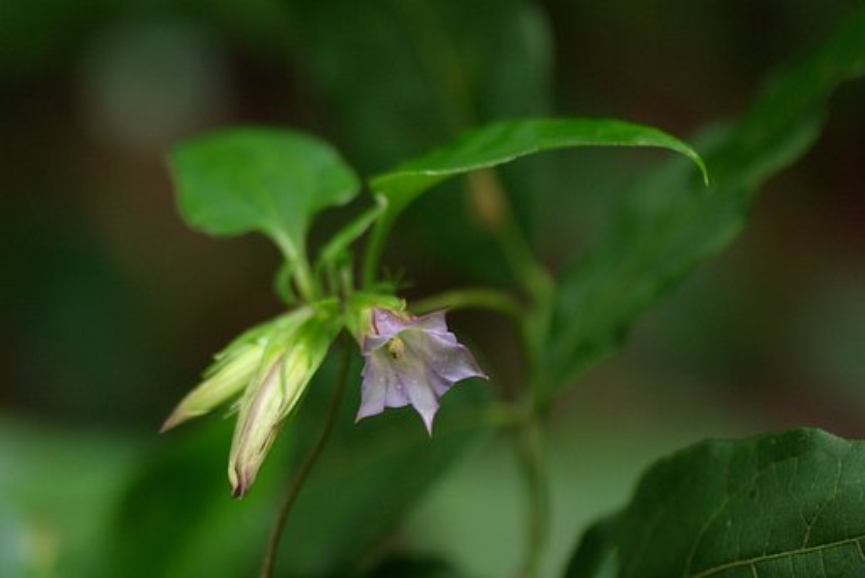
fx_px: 6491
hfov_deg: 7.6
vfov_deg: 5.1
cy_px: 289
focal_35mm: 270
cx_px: 432
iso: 400
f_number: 3.5
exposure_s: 1/200
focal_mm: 180
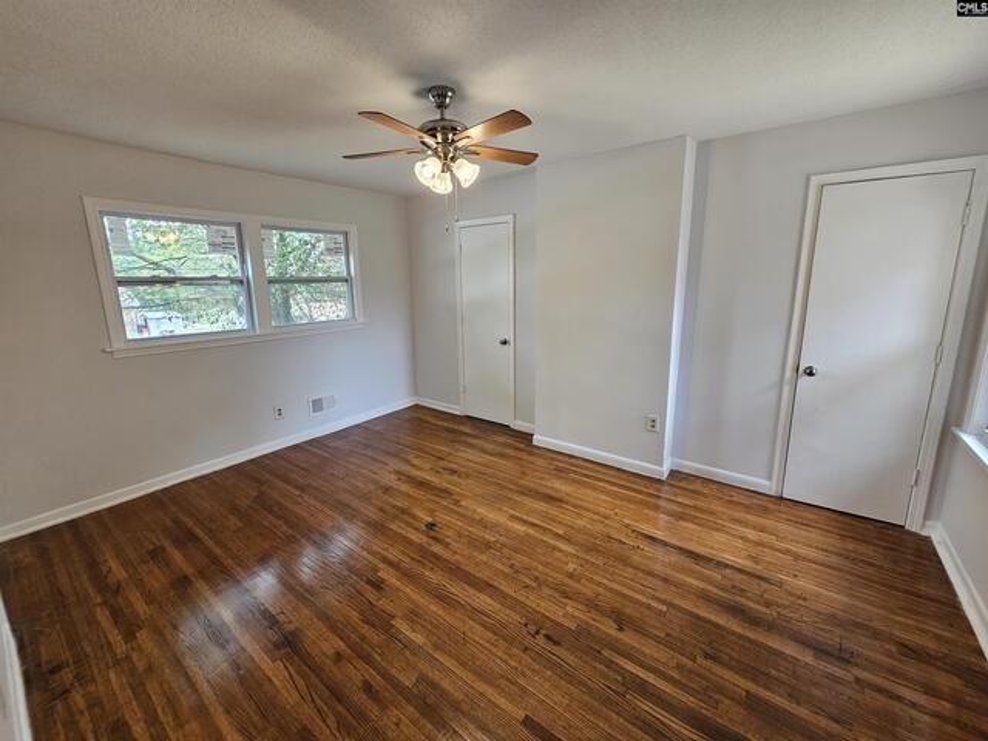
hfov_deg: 106.2
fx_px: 371
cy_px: 370
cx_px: 494
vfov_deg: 89.9
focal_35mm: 13
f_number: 2.2
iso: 125
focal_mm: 2.2
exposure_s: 1/60
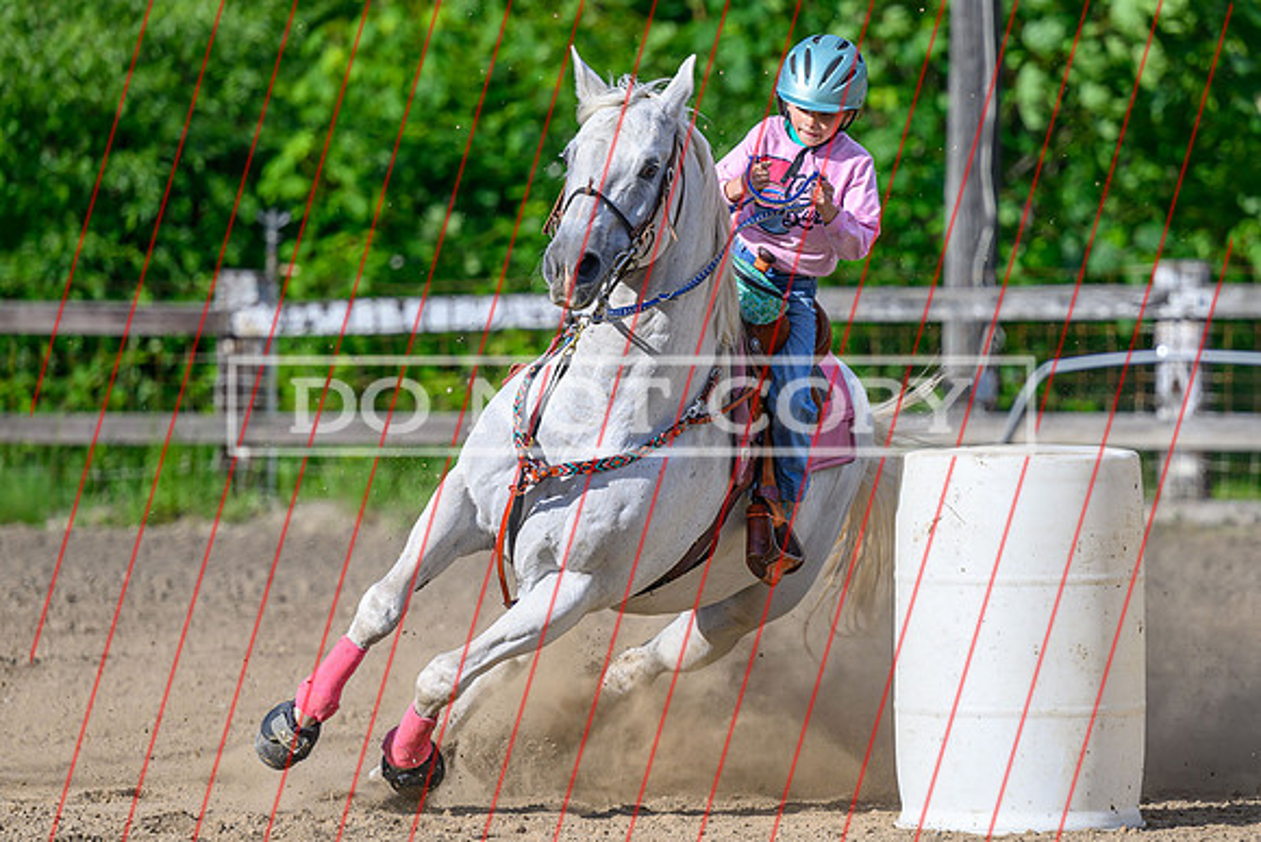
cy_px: 423
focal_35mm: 232
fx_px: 8143
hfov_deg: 8.9
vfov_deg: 5.9
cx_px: 780
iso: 220
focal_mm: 155
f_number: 2.8
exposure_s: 1/2500
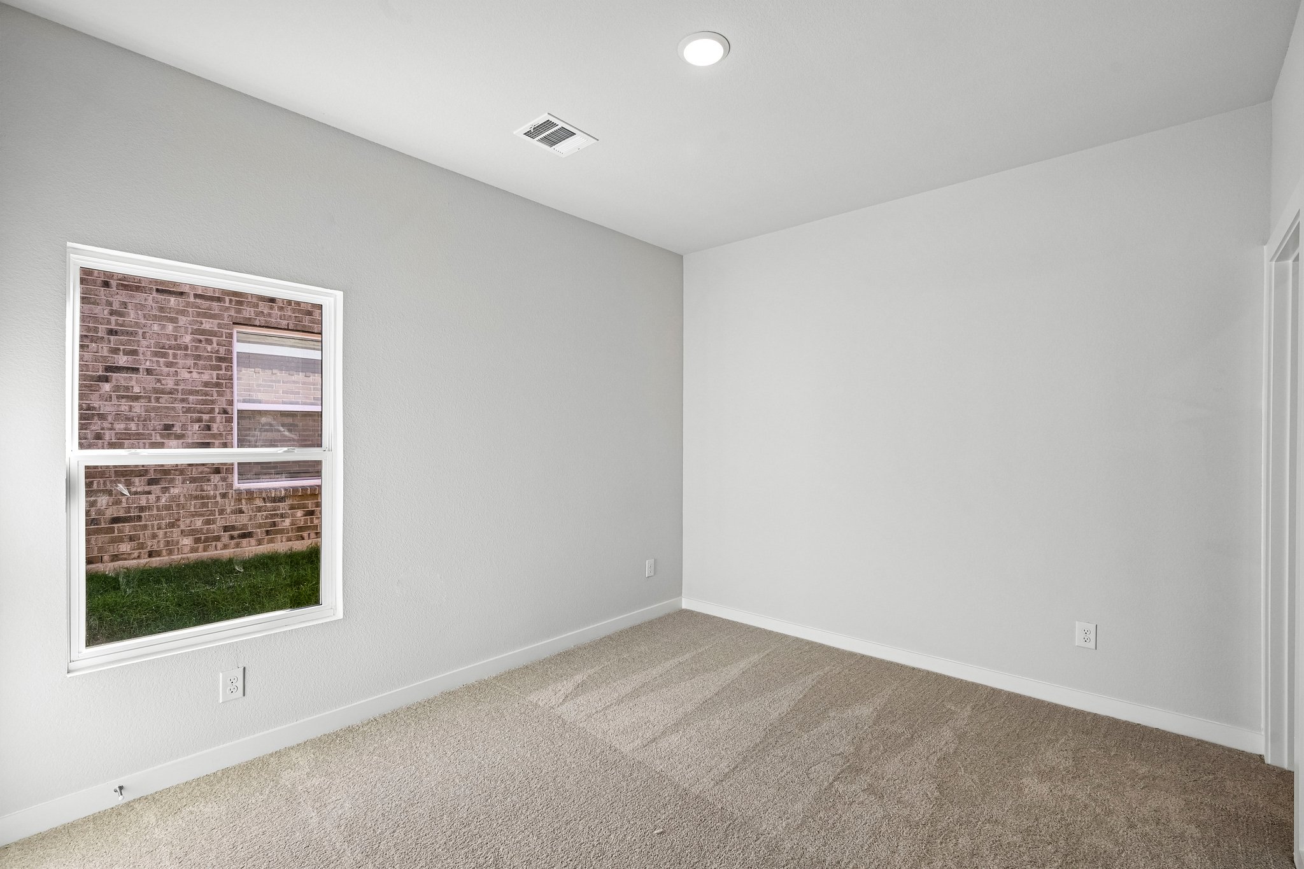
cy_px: 434
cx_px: 652
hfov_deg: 96.7
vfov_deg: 73.7
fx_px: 579
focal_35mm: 16
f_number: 8
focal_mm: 16
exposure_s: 1/125
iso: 400
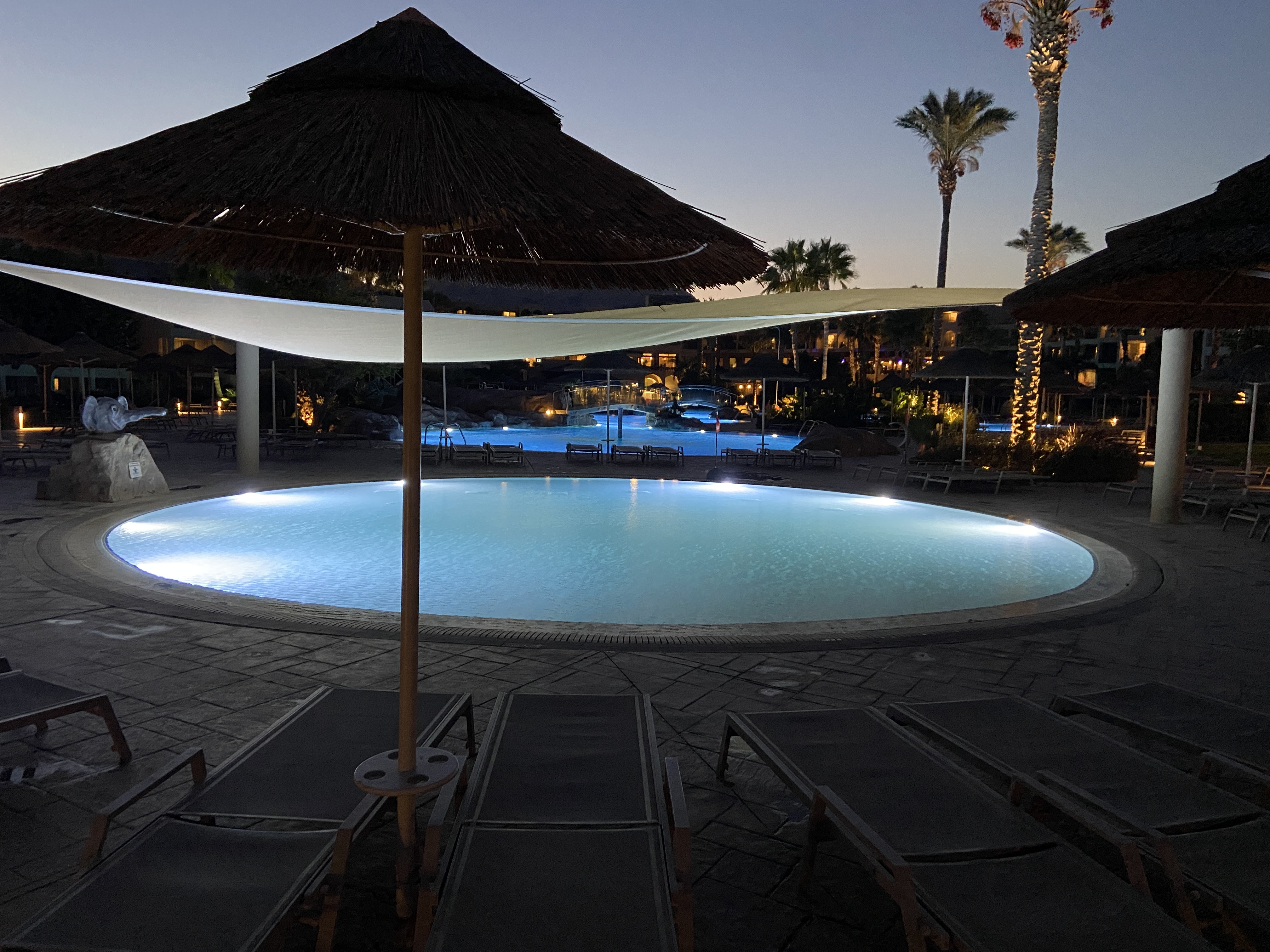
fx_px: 954
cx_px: 635
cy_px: 476
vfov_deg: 53.1
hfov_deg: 67.3
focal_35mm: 26
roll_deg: -0.9
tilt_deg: -5.0
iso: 640
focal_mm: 4.25
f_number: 1.8
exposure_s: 1/30
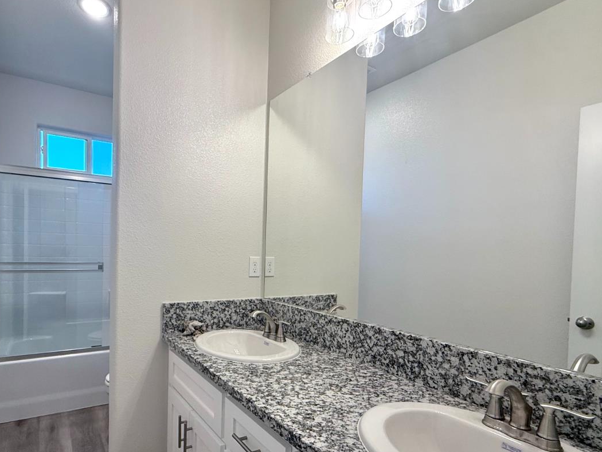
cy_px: 264
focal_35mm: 20
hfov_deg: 80.7
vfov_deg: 65.6
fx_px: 348
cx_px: 238
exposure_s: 1/120
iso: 125
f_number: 2.2
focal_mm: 2.22
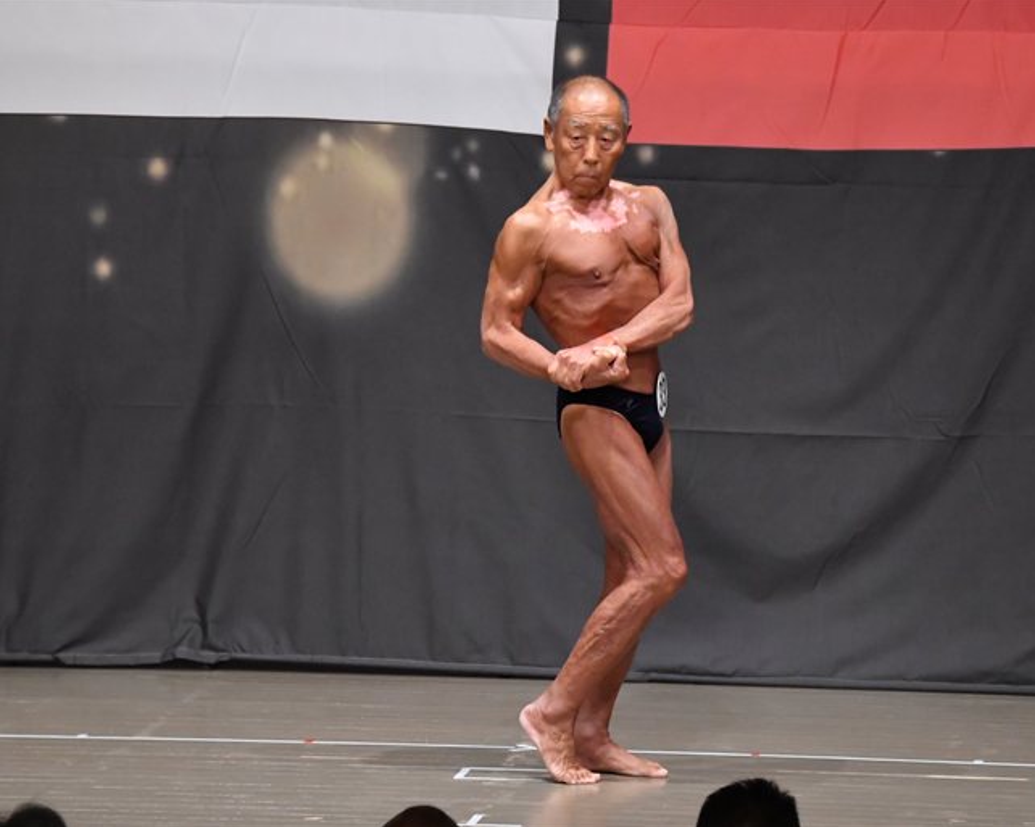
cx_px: 586
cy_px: 413
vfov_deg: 5.7
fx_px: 8328
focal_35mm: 272
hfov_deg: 7.1
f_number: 5.6
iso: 6400
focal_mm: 160
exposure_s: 1/400
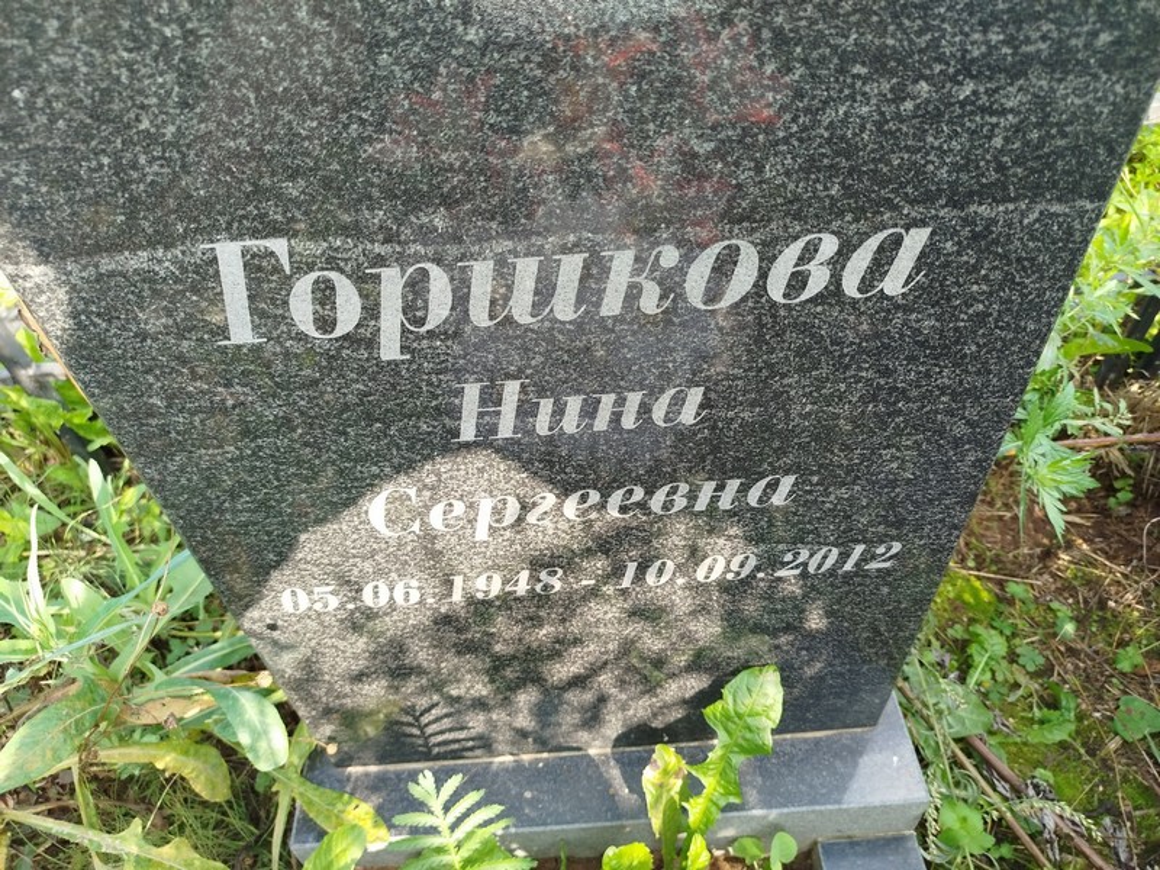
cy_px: 435
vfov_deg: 56.8
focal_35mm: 24
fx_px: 804
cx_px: 580
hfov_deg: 71.6
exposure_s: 1/100
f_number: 1.7
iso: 80
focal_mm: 5.31
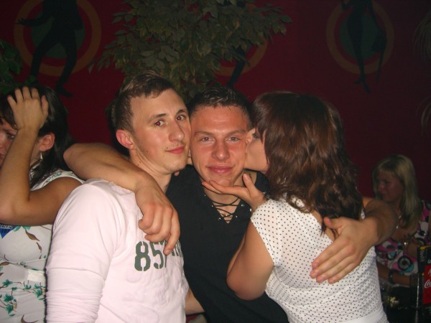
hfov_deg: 49.0
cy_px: 162
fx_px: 473
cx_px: 216
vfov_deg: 37.7
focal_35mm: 38
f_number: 2.8
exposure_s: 1/60
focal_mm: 7.9
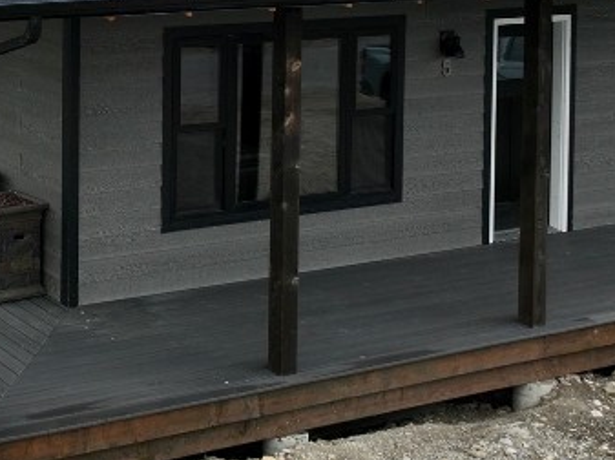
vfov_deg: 19.0
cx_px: -107
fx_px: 1296
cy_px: -99
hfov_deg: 24.4
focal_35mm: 73
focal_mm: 12.29
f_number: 2.8
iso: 140
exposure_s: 1/1600
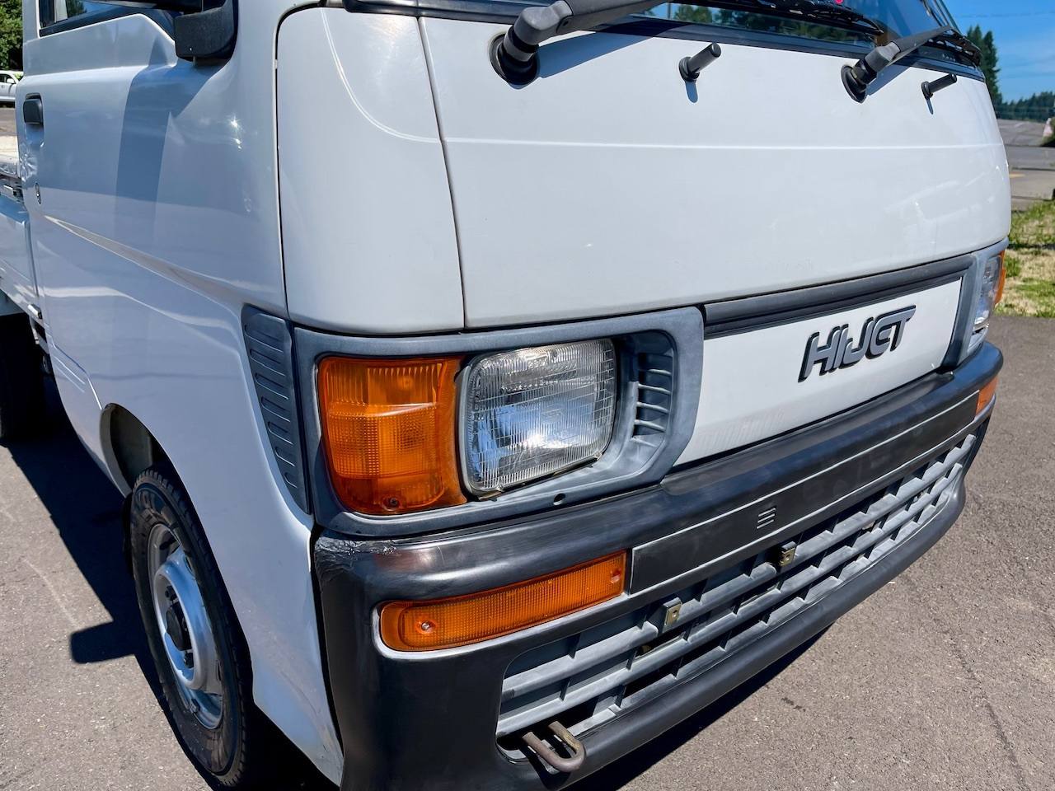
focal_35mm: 25
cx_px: 528
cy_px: 396
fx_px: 762
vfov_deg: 54.9
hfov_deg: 69.4
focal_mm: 5.1
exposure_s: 1/6250
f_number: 1.6
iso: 32
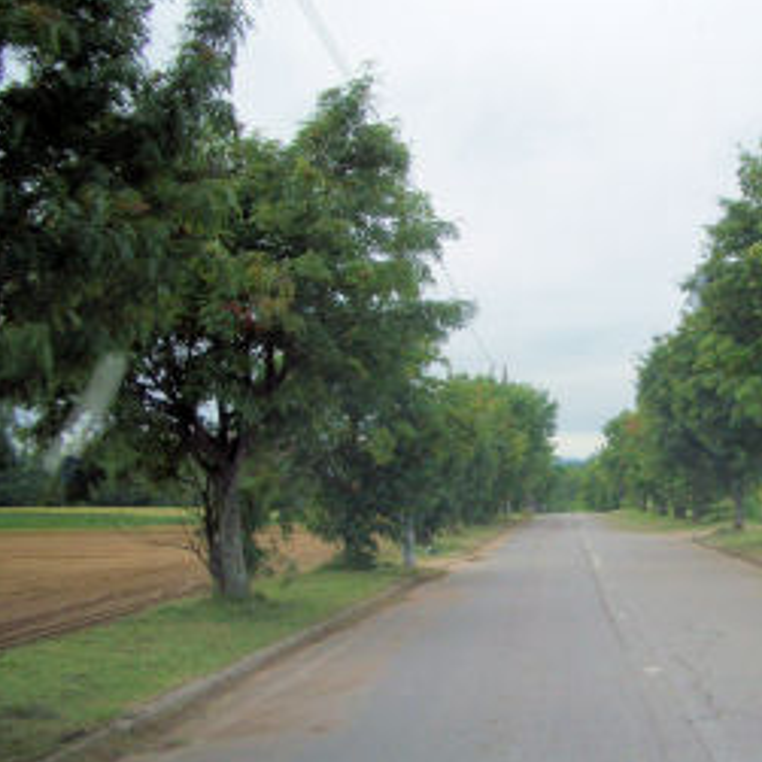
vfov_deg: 32.8
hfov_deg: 32.0
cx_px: 604
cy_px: 399
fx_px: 1295
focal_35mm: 52
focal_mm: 5.8
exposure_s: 1/800
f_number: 2.6
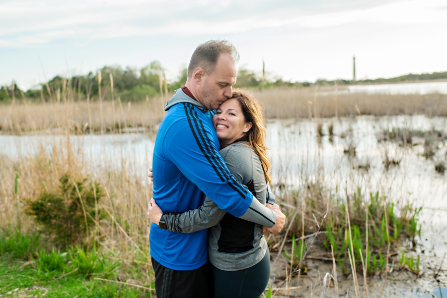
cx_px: 224
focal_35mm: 35
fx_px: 435
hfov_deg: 54.4
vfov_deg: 37.9
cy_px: 149
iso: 250
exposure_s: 1/1000
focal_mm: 35
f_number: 2.8
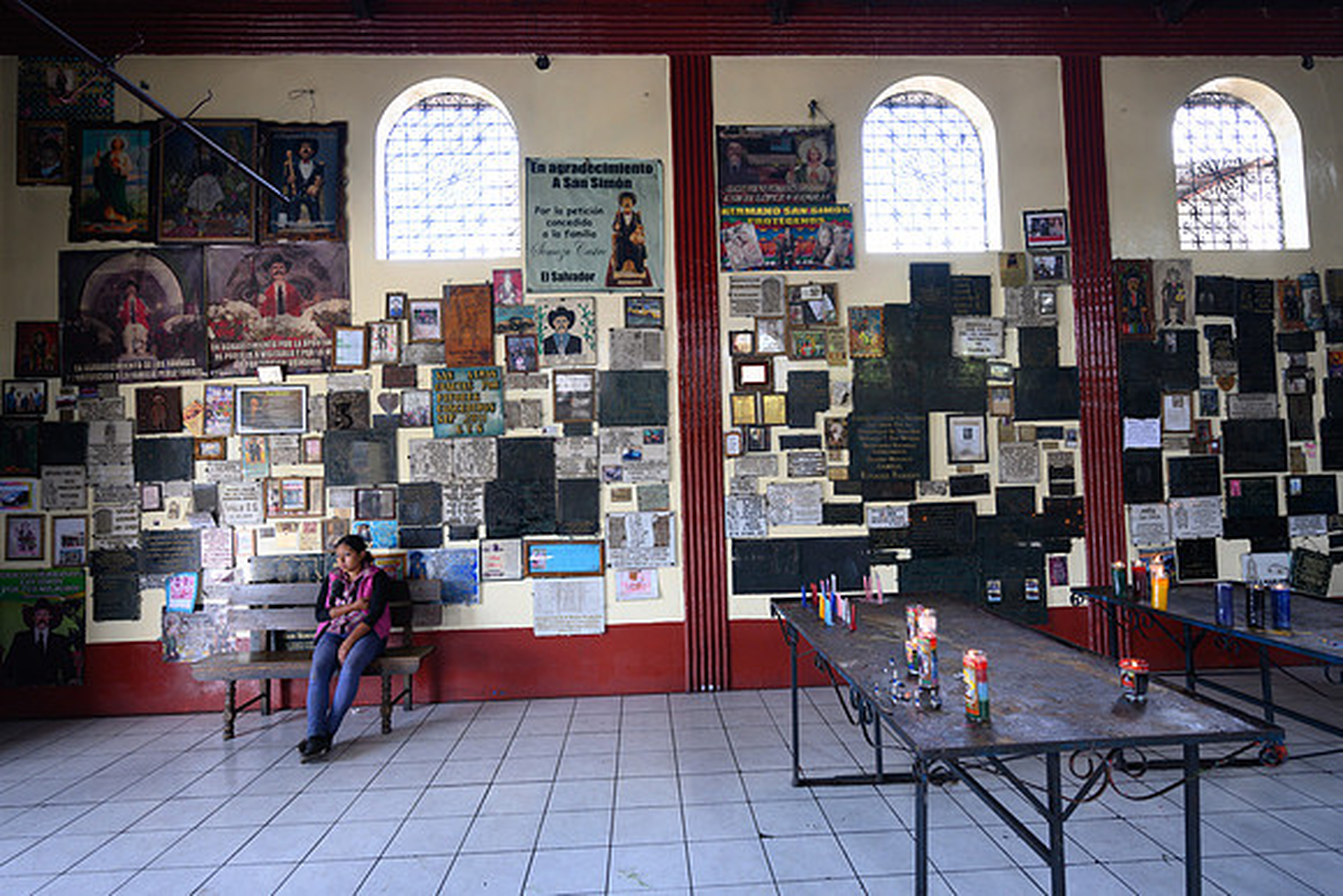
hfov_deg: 90.0
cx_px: 672
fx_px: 672
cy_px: 448
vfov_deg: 67.4
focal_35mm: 18
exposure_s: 1/80
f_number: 4
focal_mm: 18
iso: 500
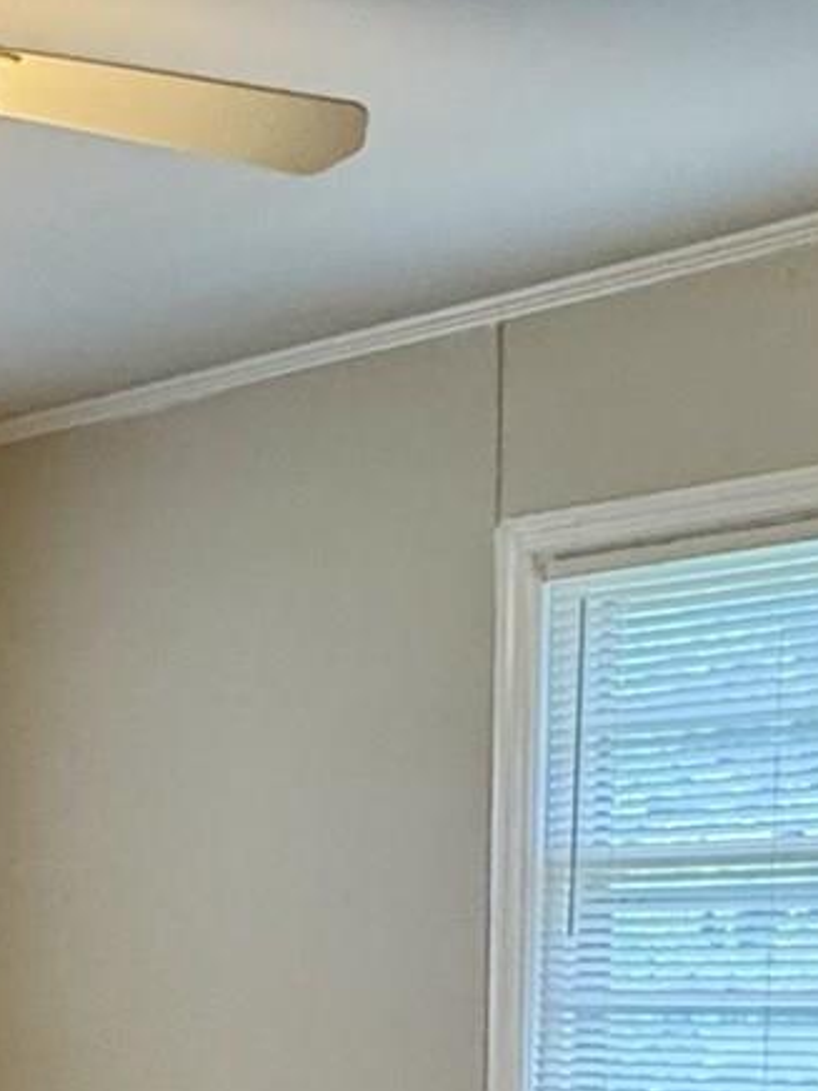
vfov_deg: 23.7
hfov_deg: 19.0
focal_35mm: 74
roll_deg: +1.8
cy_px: 1349
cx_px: -110
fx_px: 2332
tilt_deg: -8.8
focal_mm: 2.22
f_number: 2.2
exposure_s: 1/60
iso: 320
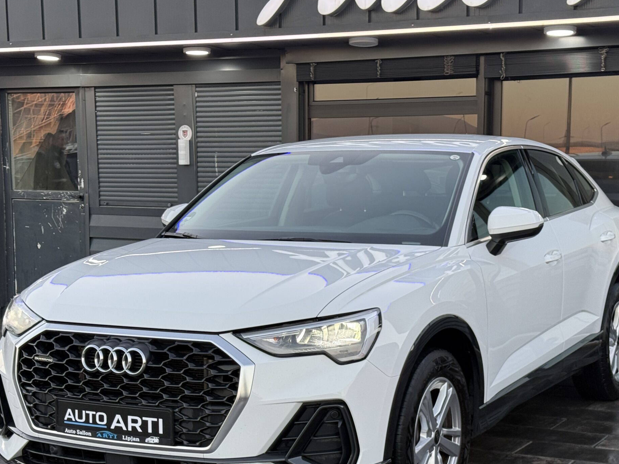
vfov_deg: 21.8
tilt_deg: -5.8
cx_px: 333
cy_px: 319
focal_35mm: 67
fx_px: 1198
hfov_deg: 29.0
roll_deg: -0.3
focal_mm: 6.76
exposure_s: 1/129
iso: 50
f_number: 1.78
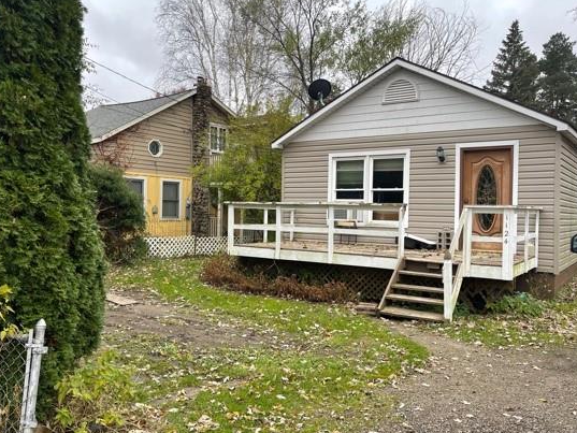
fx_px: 517
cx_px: 280
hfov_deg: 58.3
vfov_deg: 45.5
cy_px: 214
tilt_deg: -1.3
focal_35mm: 31
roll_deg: -1.4
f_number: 1.6
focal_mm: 5.1
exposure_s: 1/121
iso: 32
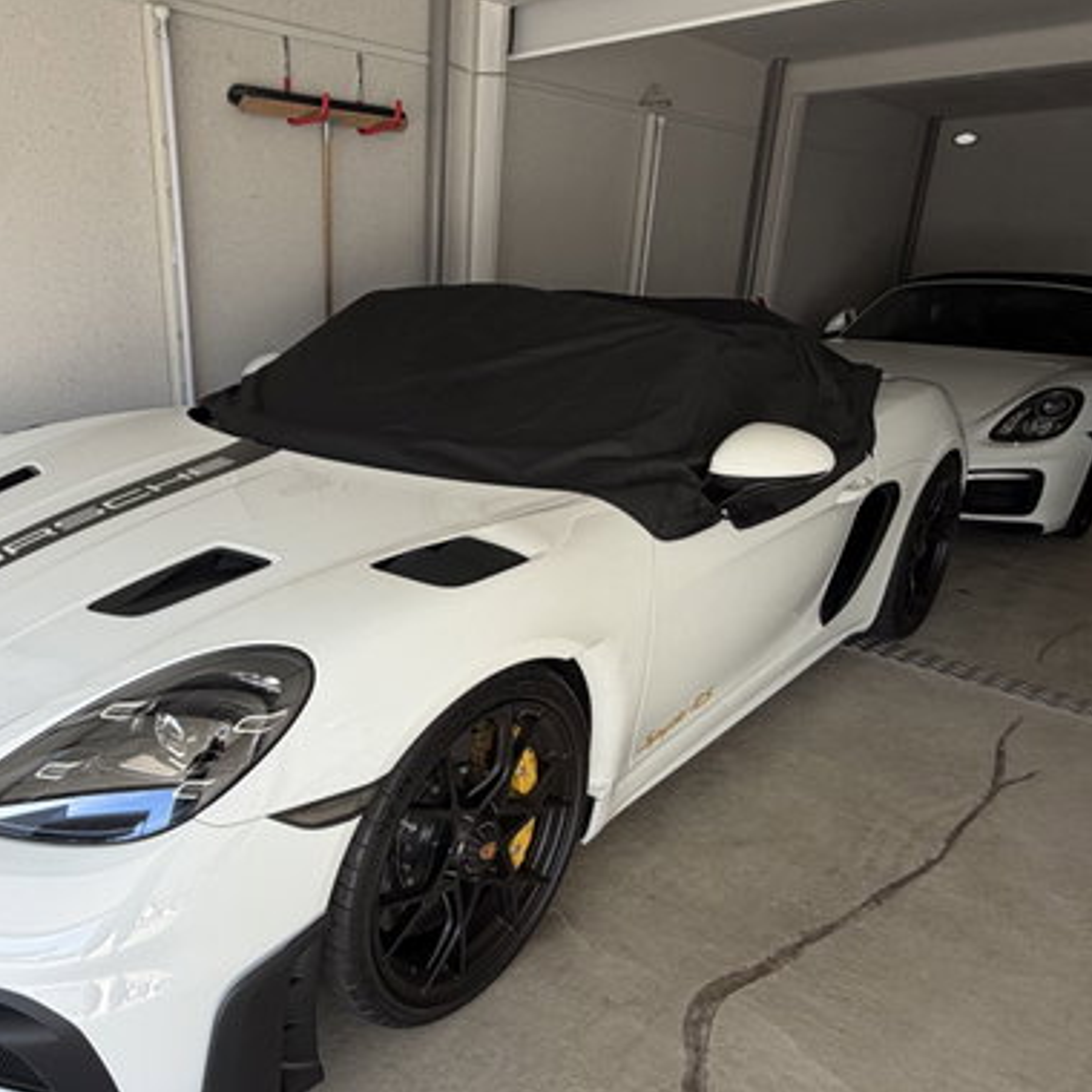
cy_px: 589
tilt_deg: -20.7
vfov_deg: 62.8
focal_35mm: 25
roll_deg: +0.3
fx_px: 892
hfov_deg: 62.0
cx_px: 402
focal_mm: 2.22
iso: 64
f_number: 2.2
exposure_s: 1/121
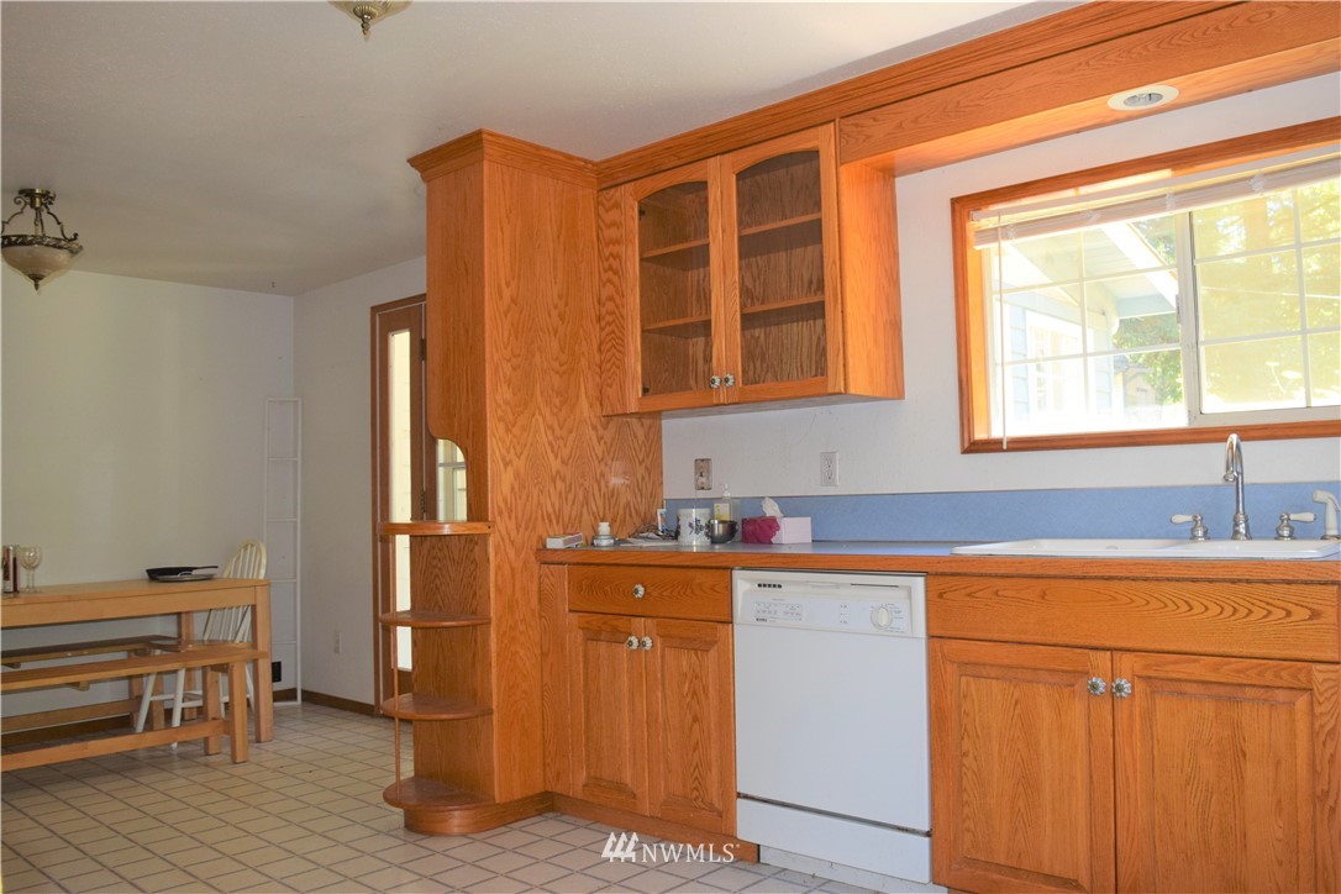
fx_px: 1006
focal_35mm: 27
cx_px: 670
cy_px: 447
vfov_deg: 47.9
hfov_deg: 67.4
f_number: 5
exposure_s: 1/100
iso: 800
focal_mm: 18
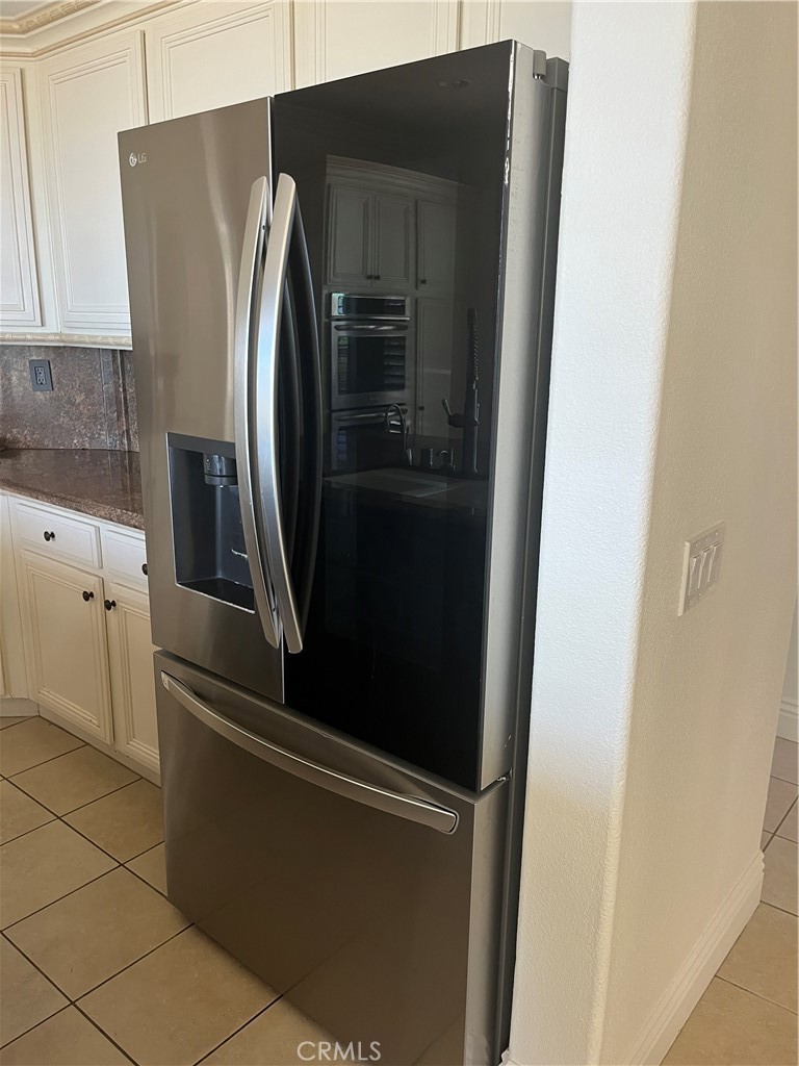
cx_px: 400
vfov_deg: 67.3
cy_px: 533
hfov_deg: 53.1
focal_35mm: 26
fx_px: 800
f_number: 1.6
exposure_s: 1/60
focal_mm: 5.1
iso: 160
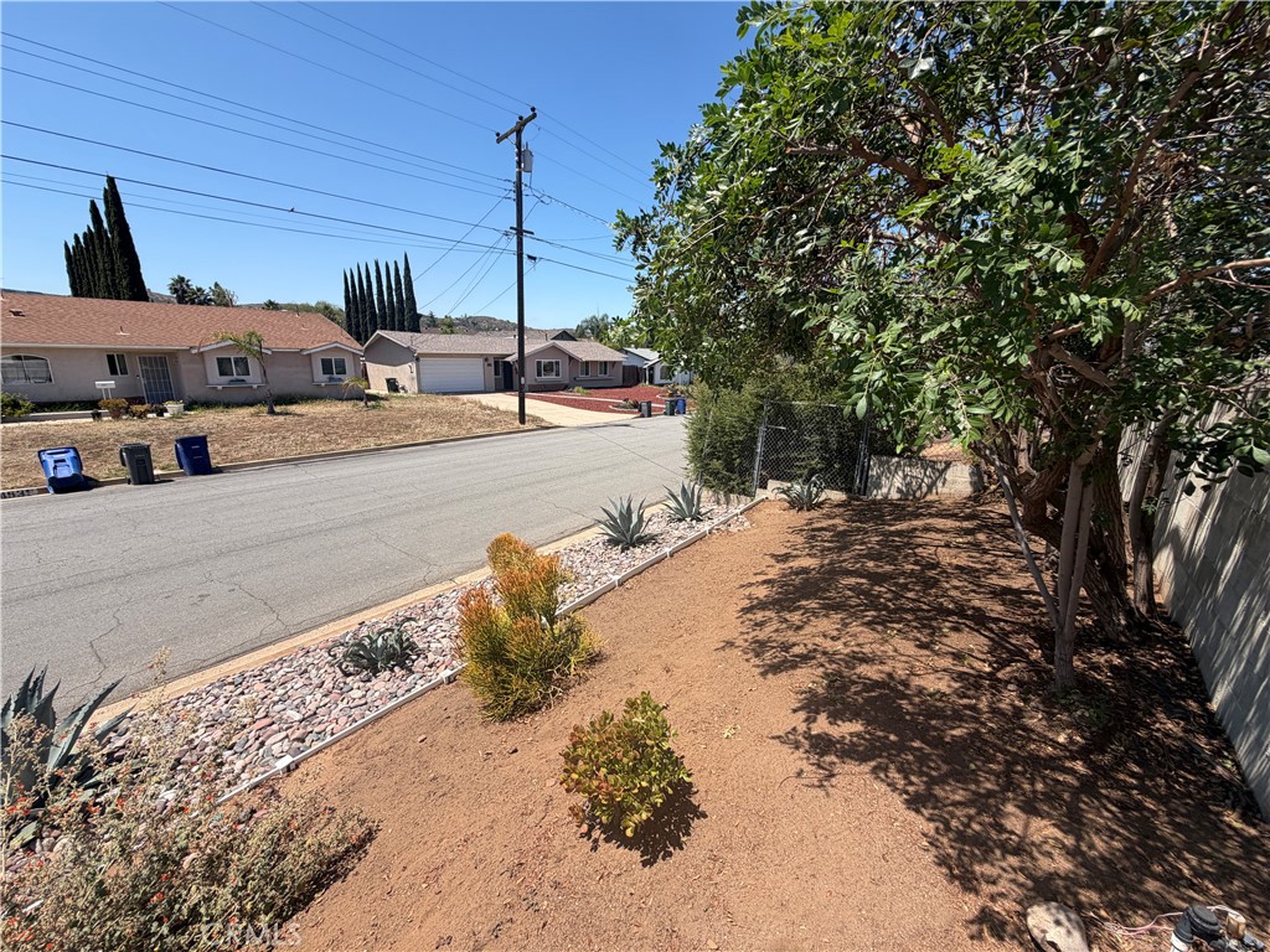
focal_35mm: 14
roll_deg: -0.5
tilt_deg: -12.6
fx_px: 514
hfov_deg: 102.1
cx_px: 635
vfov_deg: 85.7
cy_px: 476
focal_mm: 2.22
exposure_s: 1/770
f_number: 2.2
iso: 25
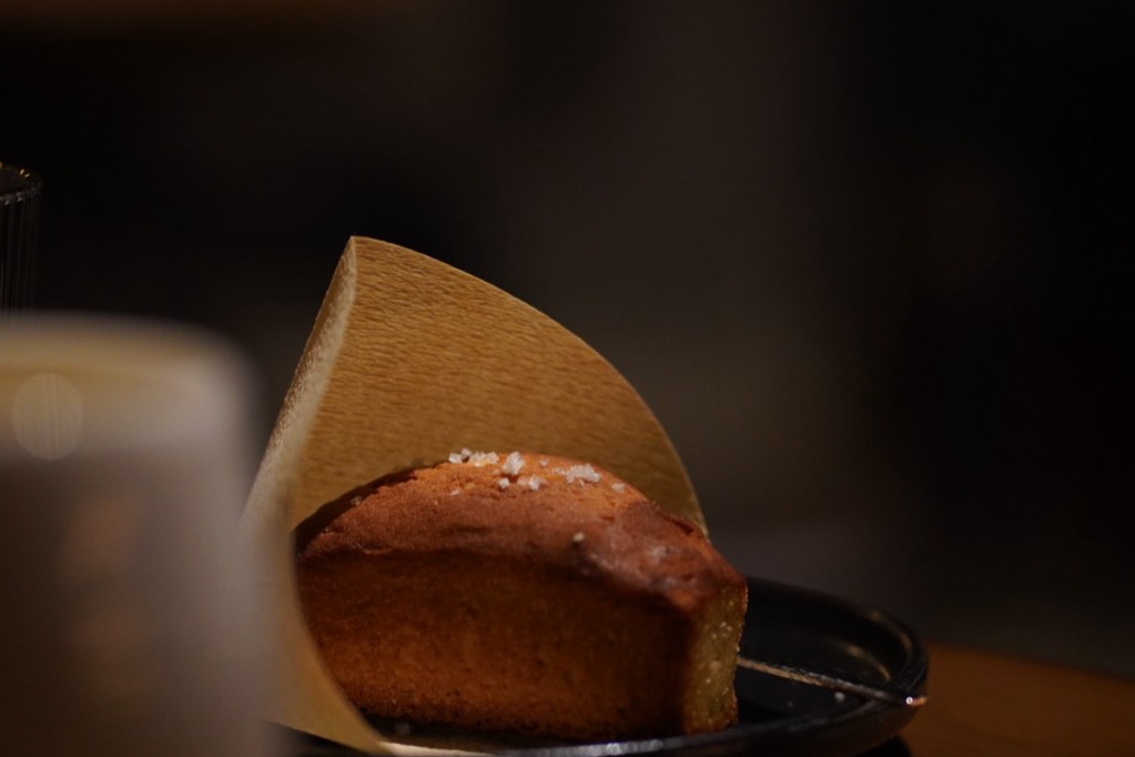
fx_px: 4193
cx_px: 592
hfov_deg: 15.4
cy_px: 507
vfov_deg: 10.3
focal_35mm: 133
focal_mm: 85
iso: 3200
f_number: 2.8
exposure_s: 1/160
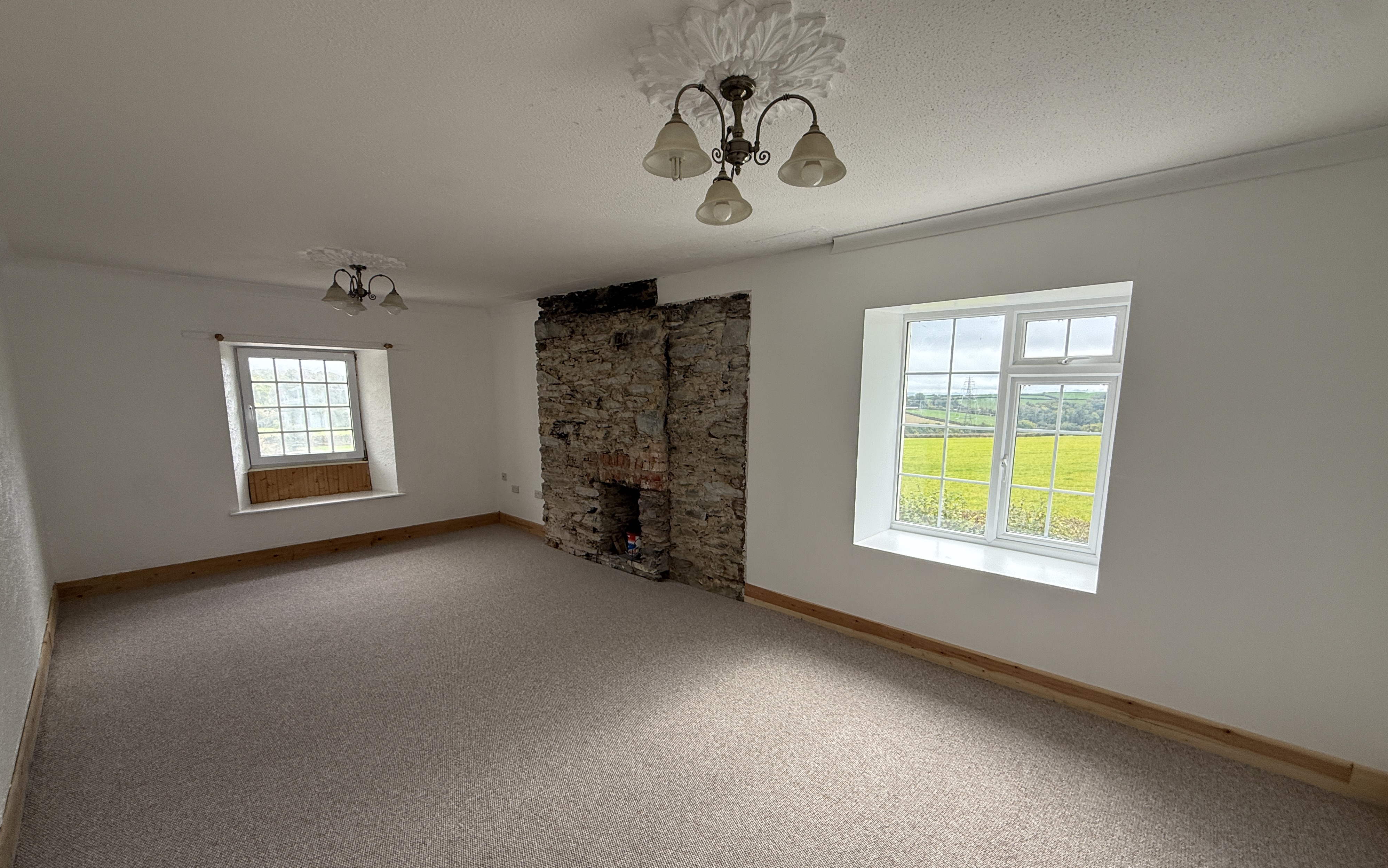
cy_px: 478
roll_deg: -0.1
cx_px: 699
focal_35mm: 15
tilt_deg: -9.6
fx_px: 567
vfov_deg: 74.6
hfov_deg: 101.5
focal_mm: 2.22
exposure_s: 1/99
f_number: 2.2
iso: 64
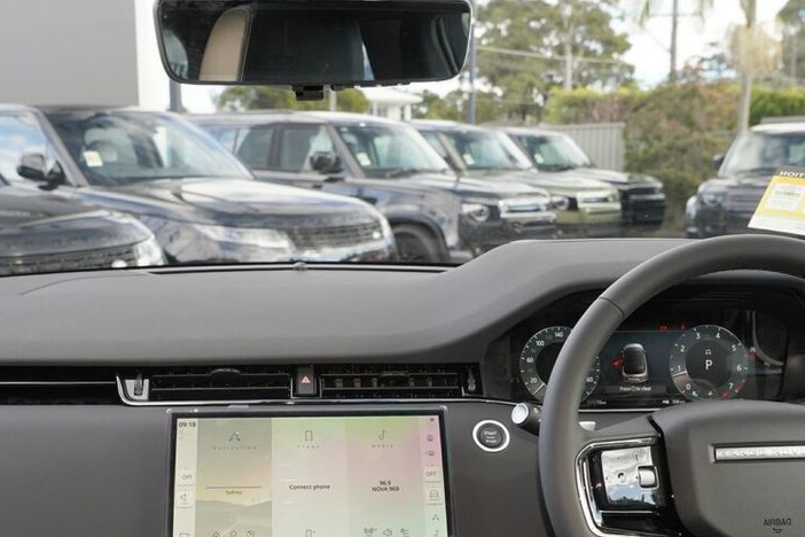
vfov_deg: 32.0
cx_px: 325
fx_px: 917
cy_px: 402
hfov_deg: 47.2
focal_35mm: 41
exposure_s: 1/250
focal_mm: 24
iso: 1000
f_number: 5.6
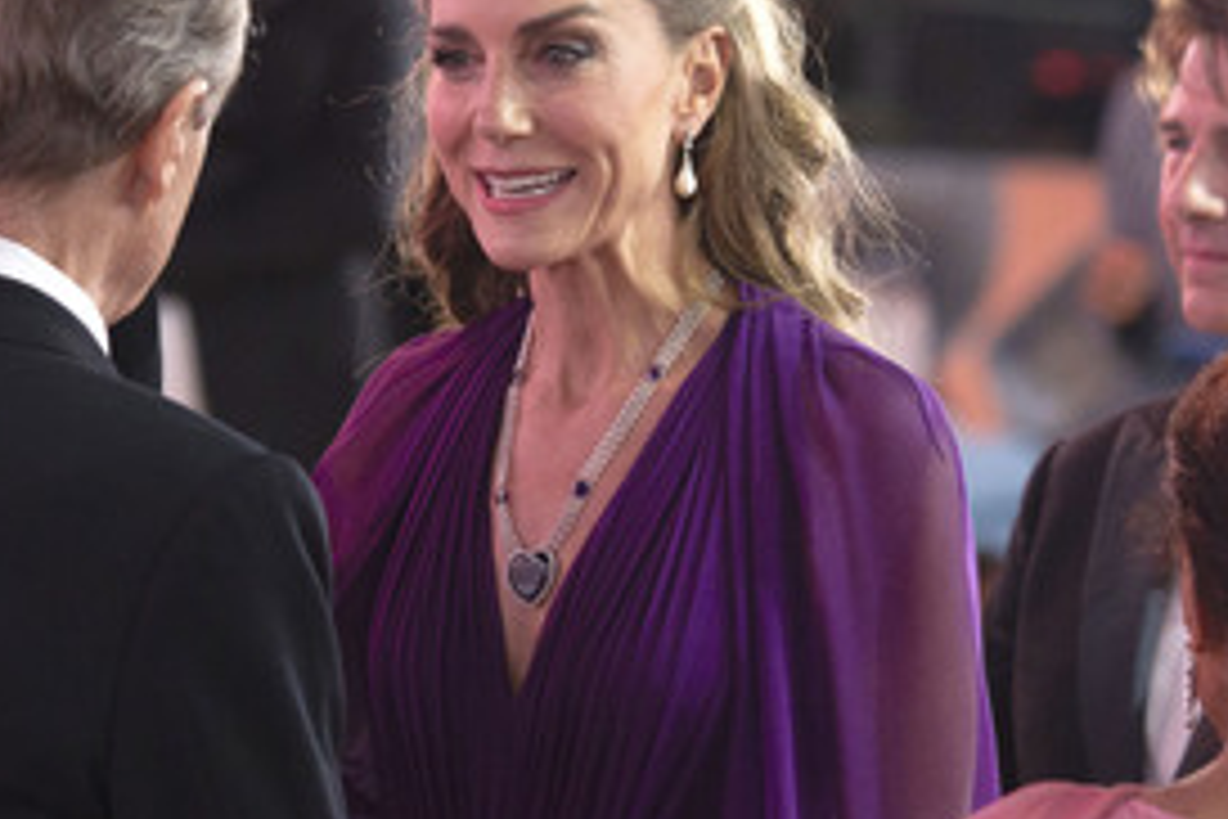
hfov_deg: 4.9
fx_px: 14360
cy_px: 334
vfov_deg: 3.3
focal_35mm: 421
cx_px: 588
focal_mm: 185
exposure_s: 1/250
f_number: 5.3
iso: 1600
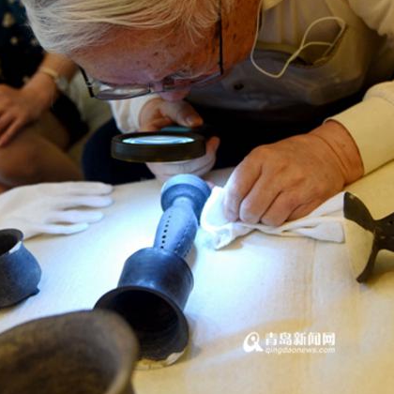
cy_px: 159
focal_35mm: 57
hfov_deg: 30.0
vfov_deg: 30.0
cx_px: 197
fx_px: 734
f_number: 4.5
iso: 800
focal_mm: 44
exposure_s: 1/80
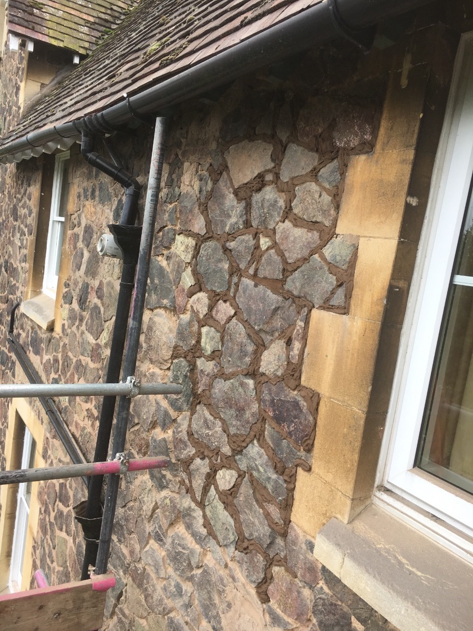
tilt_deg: -7.7
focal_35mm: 29
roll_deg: -9.6
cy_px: 316
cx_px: 236
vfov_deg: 61.7
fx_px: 528
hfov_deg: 48.2
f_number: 2.2
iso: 25
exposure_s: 1/346
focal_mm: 4.15
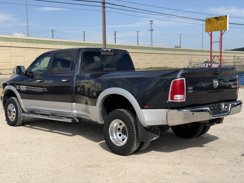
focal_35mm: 48
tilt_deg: -5.9
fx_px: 338
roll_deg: +0.5
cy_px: 92
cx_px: 122
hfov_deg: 39.7
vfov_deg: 30.3
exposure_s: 1/6024
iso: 64
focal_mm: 6.76
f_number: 1.78
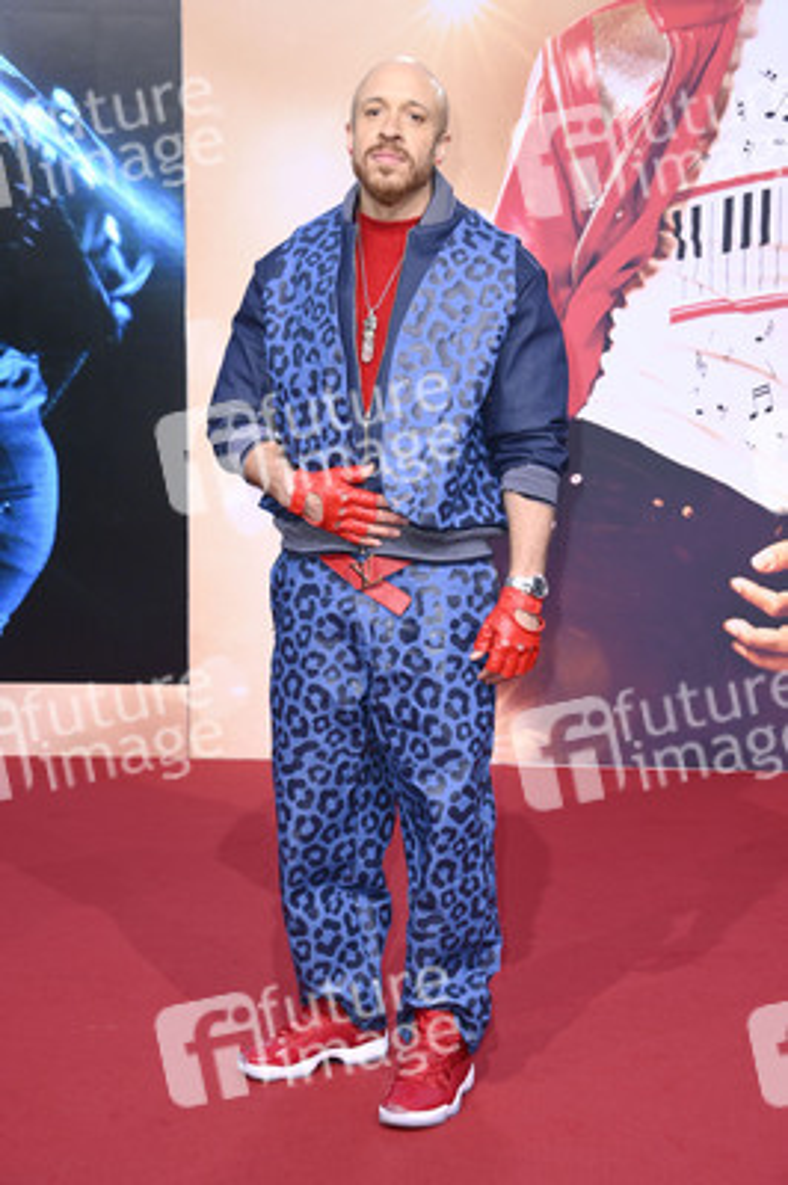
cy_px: 592
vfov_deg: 31.0
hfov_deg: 20.9
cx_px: 394
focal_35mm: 65
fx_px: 2138
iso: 400
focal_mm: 65
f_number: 5.6
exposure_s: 1/250
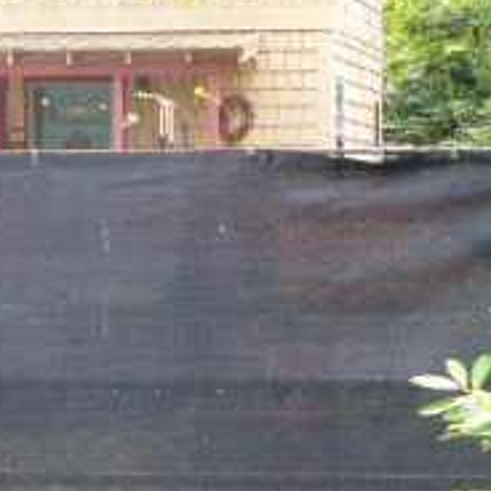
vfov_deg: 6.3
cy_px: 112
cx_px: -61
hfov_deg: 6.3
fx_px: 4445
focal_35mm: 277
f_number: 5.2
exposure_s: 1/60
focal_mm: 16.1
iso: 320
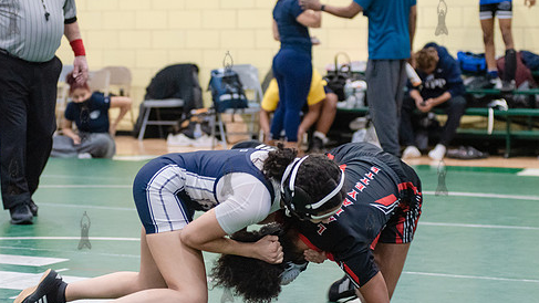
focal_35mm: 114
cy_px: 176
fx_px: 1629
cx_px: 227
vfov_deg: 10.6
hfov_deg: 18.8
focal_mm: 80
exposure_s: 1/400
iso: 4000
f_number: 3.5
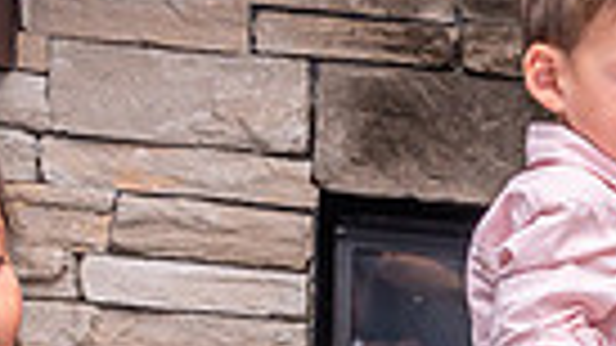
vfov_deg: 9.0
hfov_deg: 15.2
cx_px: 954
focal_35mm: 129
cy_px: 616
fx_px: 2107
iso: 800
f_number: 10
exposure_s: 1/125
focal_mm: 24
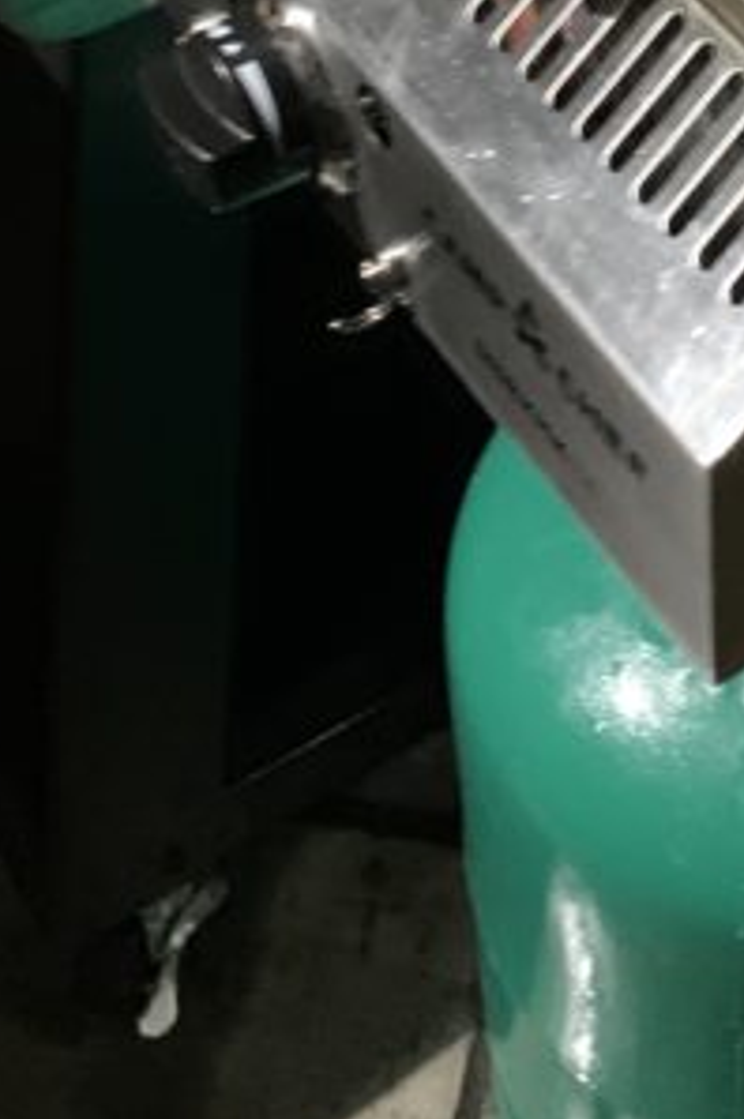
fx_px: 2889
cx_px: 721
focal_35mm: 93
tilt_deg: -36.6
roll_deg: +0.7
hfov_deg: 14.5
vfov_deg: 20.1
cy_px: -338
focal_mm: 4.25
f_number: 1.8
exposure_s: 1/17
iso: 1000
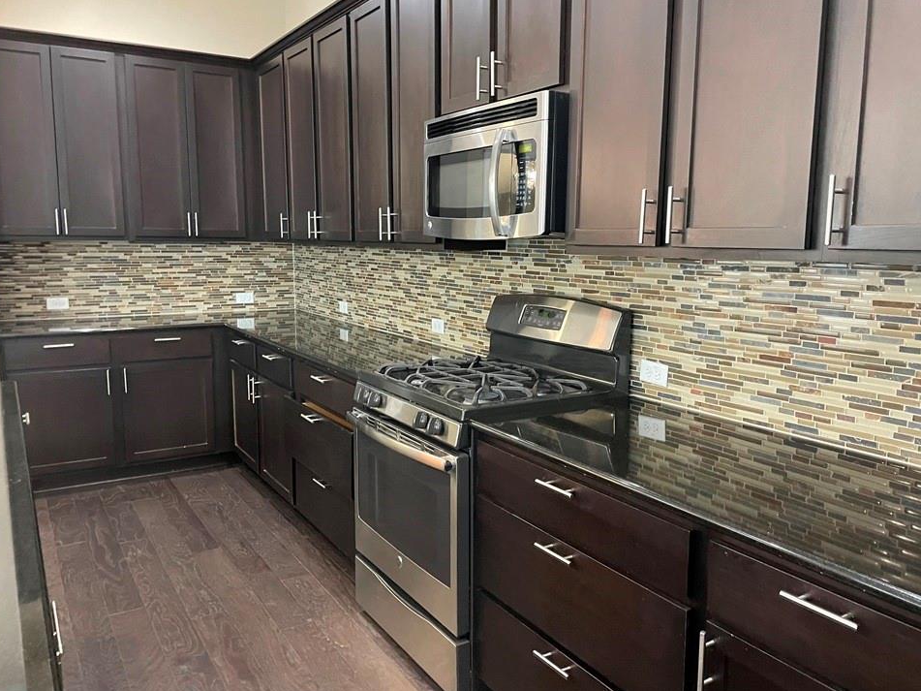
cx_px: 487
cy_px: 339
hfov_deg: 63.4
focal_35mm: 28
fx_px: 745
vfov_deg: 49.7
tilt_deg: -9.6
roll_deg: -0.3
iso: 500
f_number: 1.6
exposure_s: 1/40
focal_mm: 4.2
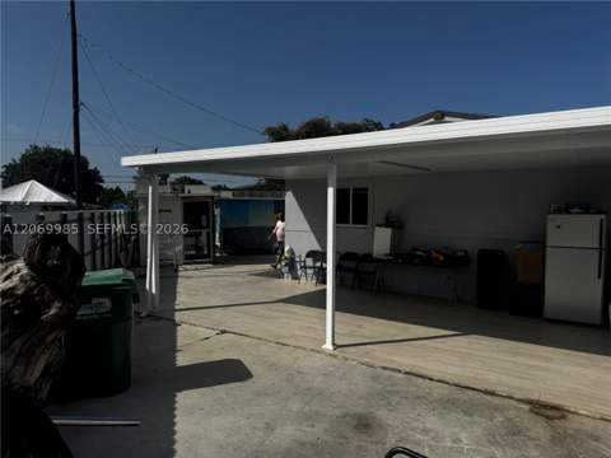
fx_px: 424
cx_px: 306
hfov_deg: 71.6
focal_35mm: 24
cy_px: 229
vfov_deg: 56.8
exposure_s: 1/7092
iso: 80
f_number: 1.78
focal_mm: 6.76
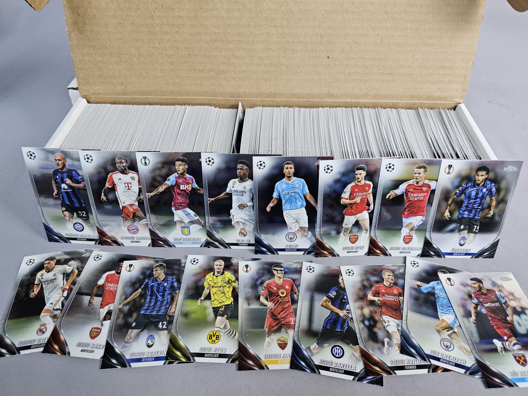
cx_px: 264
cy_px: 198
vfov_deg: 58.9
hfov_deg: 73.9
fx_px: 351
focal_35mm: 23
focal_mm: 6.3
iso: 250
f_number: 1.7
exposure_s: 1/120
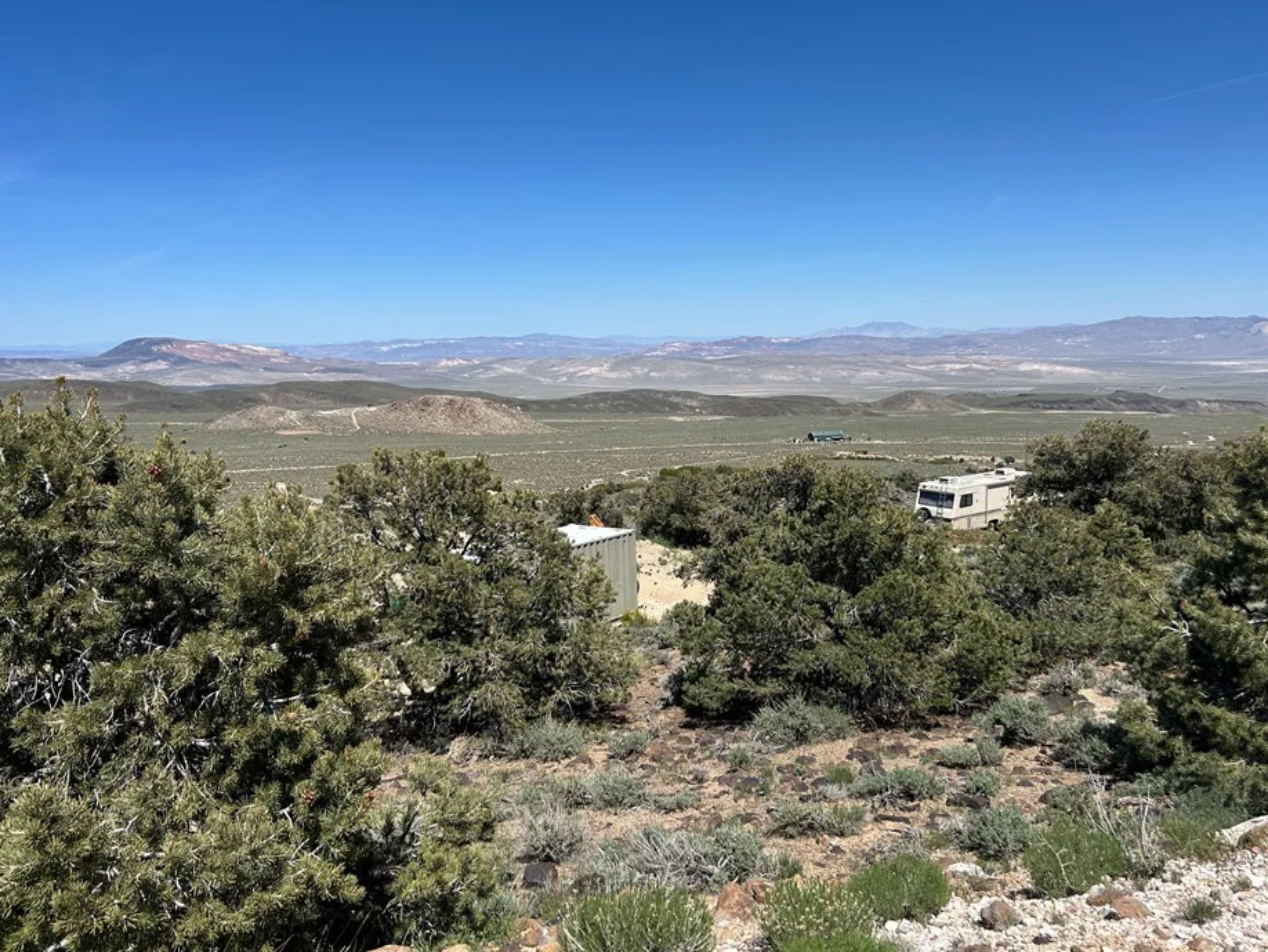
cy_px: 482
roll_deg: +1.7
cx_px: 678
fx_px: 1063
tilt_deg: -8.6
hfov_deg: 61.6
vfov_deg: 48.2
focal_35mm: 29
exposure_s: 1/6579
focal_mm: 5.7
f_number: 1.5
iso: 50
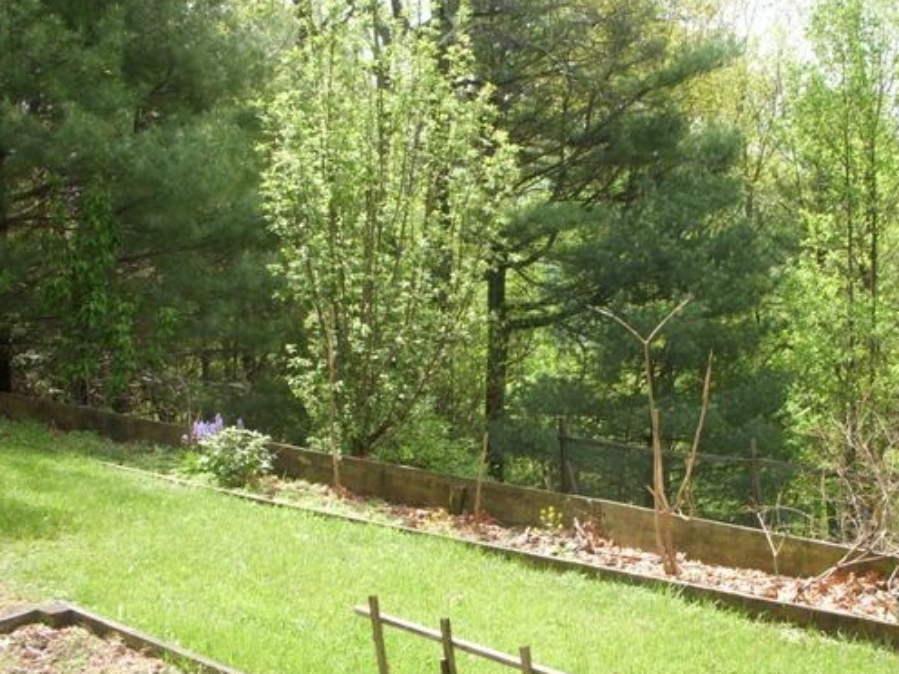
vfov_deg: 29.6
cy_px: 382
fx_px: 1273
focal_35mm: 49
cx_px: 562
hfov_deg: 38.7
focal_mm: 6.3
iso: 100
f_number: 3.3
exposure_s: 1/250
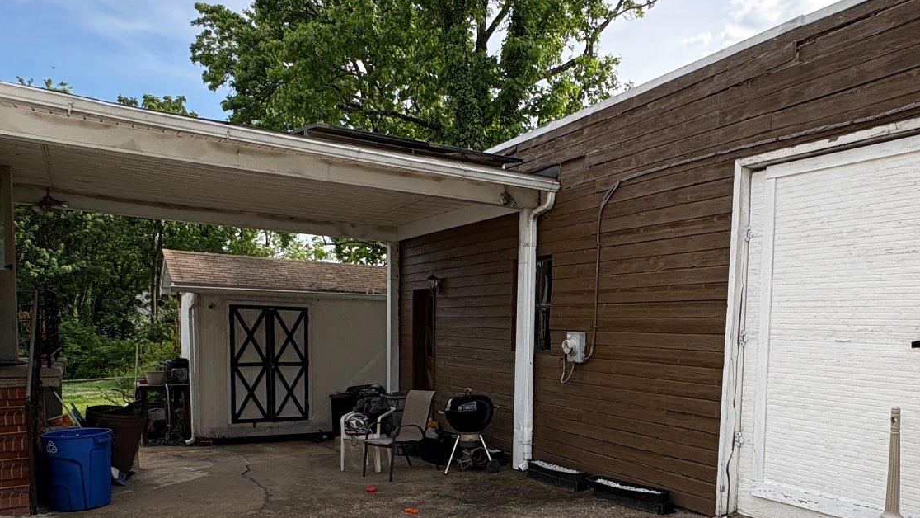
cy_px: 393
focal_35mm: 28
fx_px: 683
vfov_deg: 40.3
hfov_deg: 67.4
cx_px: 543
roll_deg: -0.4
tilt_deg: -5.0
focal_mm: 2.22
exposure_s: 1/578
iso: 40
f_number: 2.2
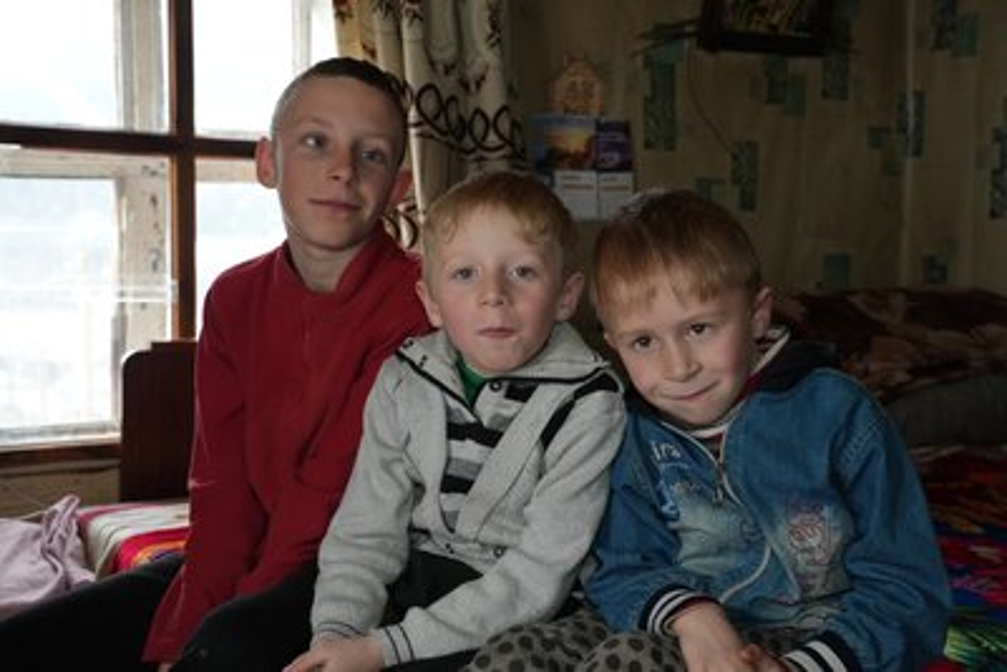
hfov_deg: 42.7
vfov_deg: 29.3
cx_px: 504
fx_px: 1287
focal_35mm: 46
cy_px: 336
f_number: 6.3
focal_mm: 46
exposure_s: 1/100
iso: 800
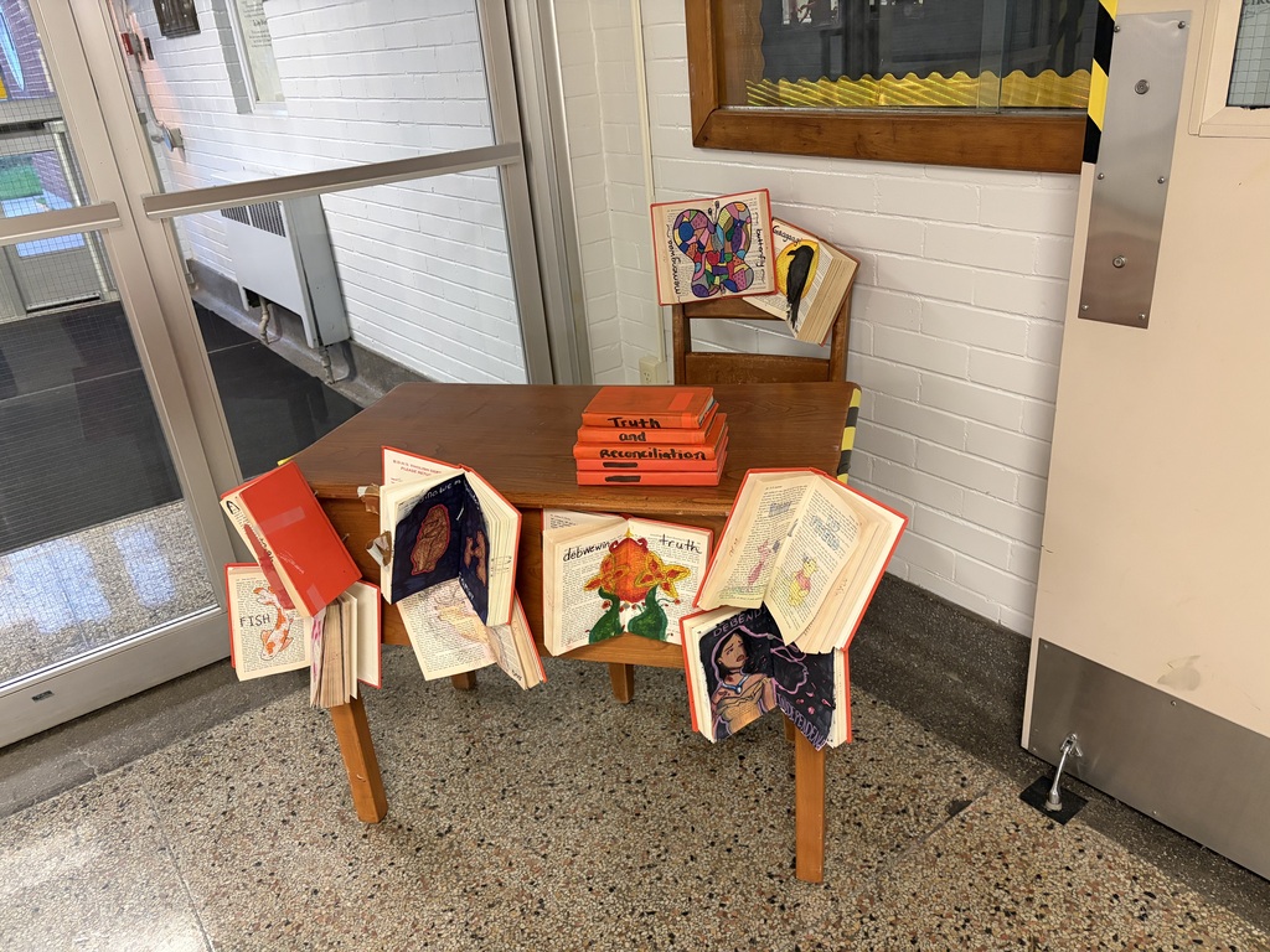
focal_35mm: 26
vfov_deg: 53.1
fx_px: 954
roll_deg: +5.3
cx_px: 635
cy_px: 476
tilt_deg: -25.2
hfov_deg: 67.3
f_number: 1.6
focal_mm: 5.96
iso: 400
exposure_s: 1/60
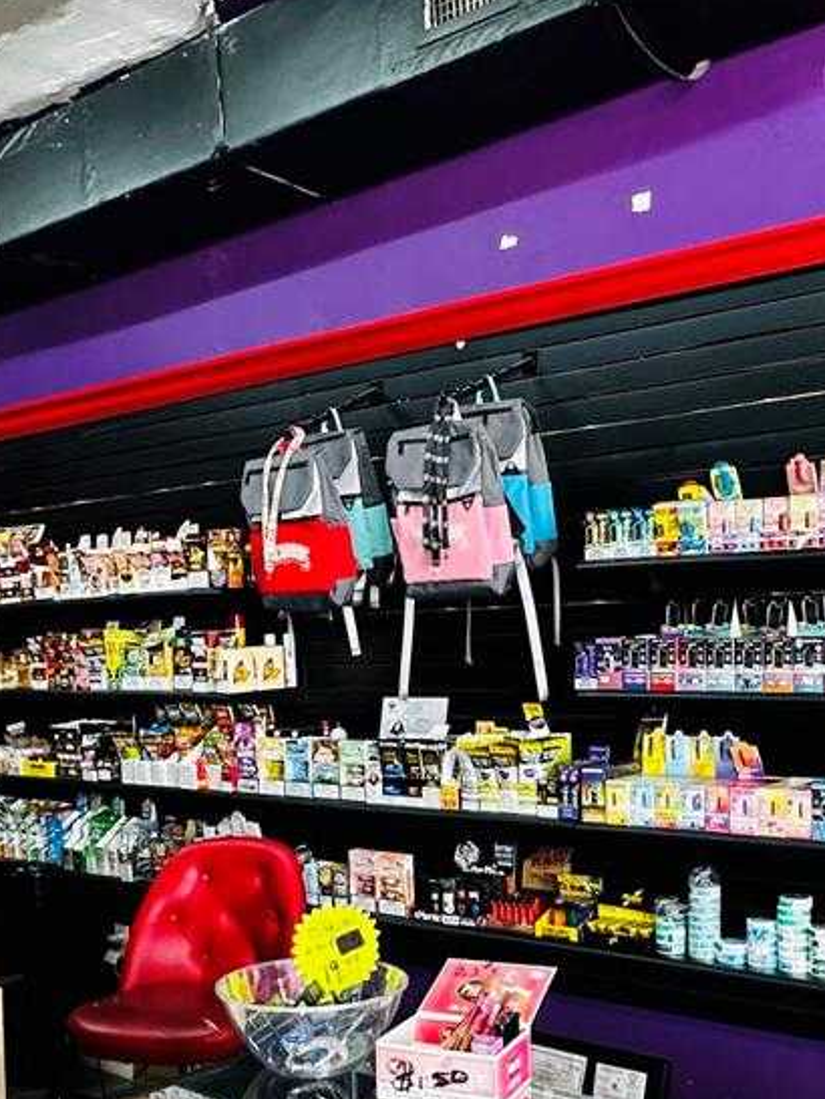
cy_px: 717
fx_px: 1302
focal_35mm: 41
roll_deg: +1.1
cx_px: 439
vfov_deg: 45.2
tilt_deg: -2.5
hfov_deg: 35.2
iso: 250
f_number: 2.2
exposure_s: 1/60
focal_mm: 2.22
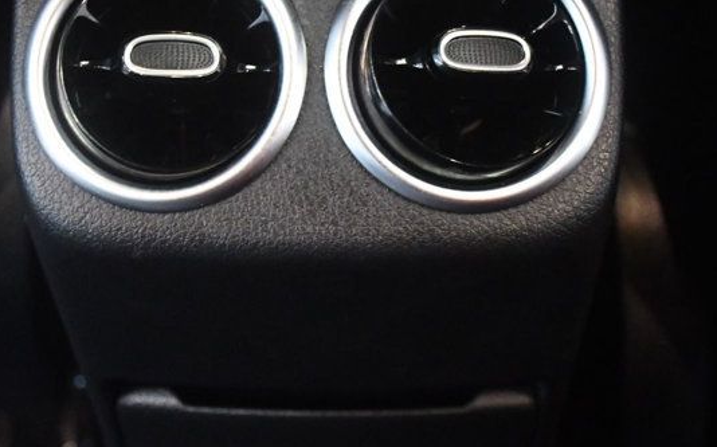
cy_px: 156
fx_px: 1718
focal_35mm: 88
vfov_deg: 14.8
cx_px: 337
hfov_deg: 23.6
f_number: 4
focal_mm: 30
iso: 8000
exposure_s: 1/60
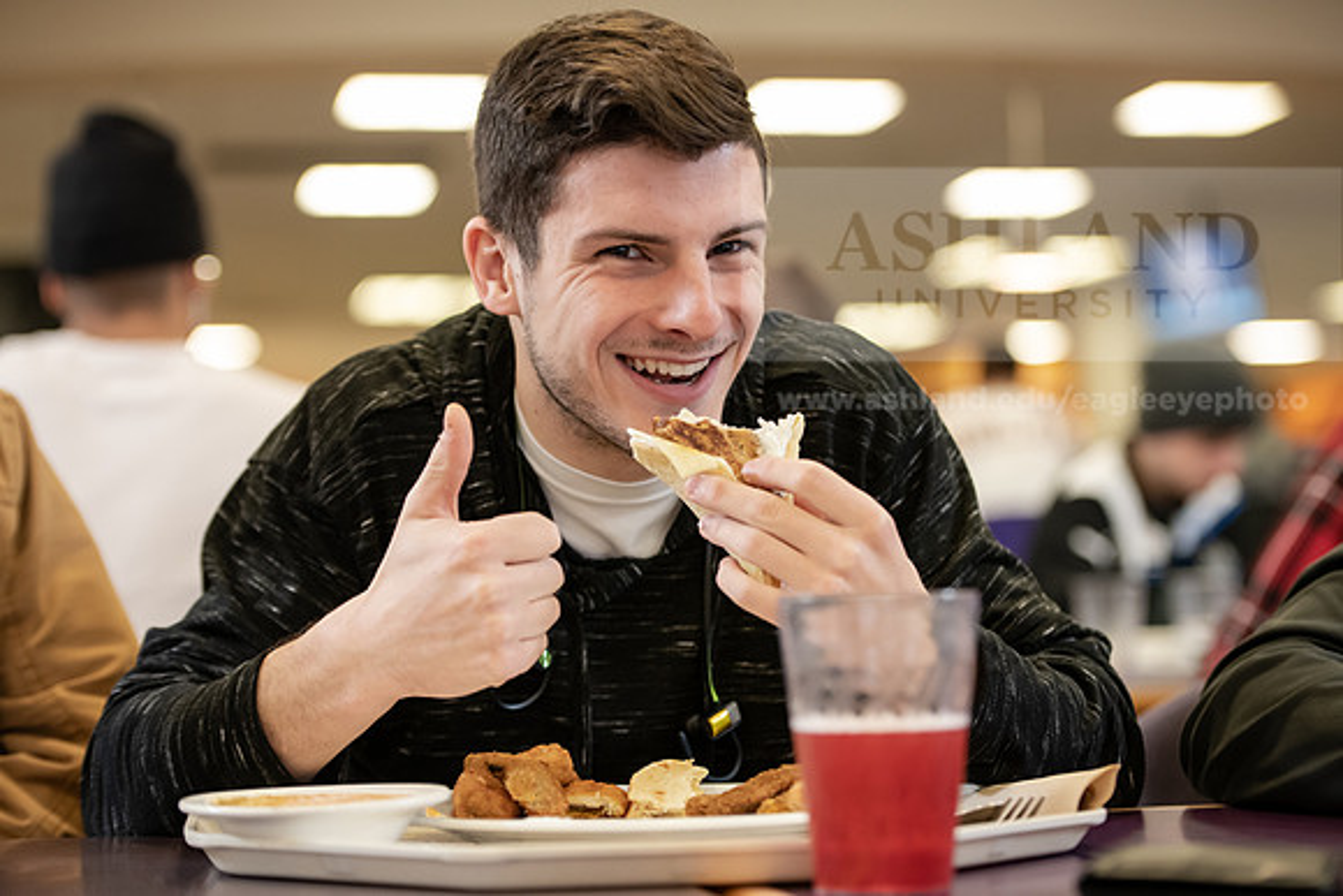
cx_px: 672
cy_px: 448
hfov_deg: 23.6
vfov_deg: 15.9
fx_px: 3209
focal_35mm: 86
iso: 1600
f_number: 3.2
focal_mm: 86
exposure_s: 1/200
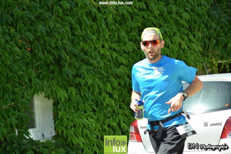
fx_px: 1155
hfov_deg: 11.4
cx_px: 116
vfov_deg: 7.6
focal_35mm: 180
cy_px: 77
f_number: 5.6
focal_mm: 120
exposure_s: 1/500
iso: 280
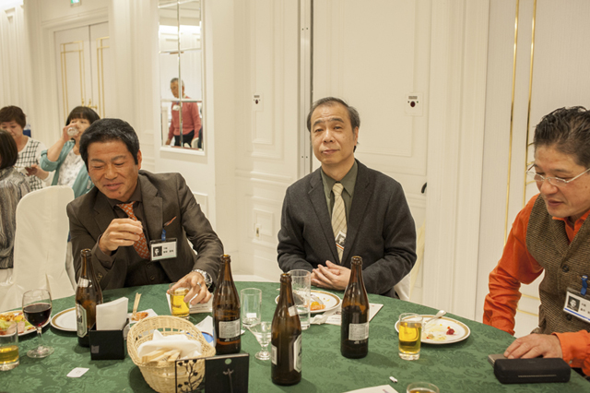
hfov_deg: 54.5
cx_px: 295
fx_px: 573
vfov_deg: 37.8
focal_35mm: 35
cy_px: 196
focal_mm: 35
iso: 1100
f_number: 5.6
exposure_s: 1/100
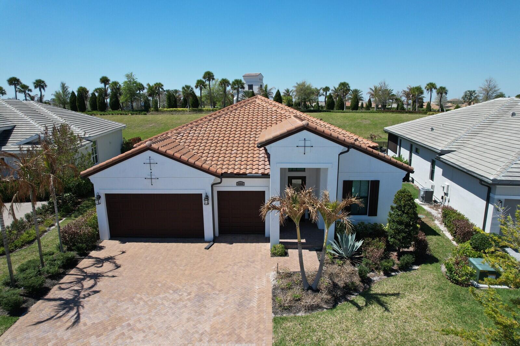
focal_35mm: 22
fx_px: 318
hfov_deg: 78.6
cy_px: 173
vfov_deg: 57.2
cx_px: 260
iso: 100
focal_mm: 8.38
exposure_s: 1/2000
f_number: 2.8
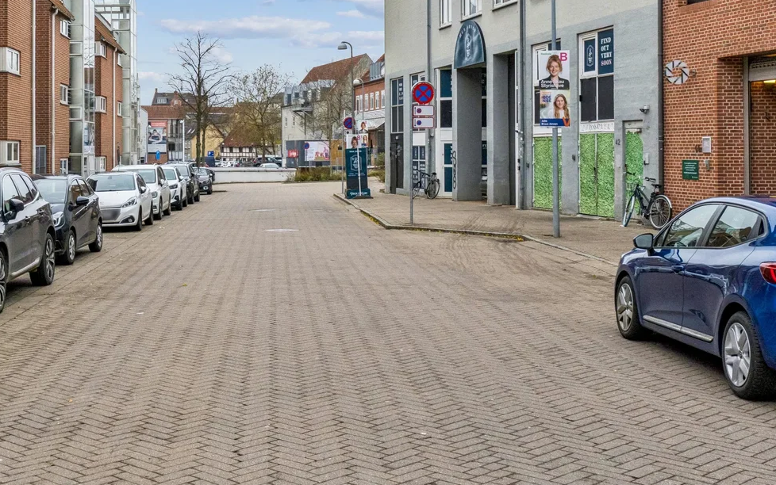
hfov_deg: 39.4
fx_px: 1058
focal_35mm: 50
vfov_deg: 25.5
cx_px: 212
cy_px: 115
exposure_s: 1/160
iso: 500
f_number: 8
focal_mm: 20
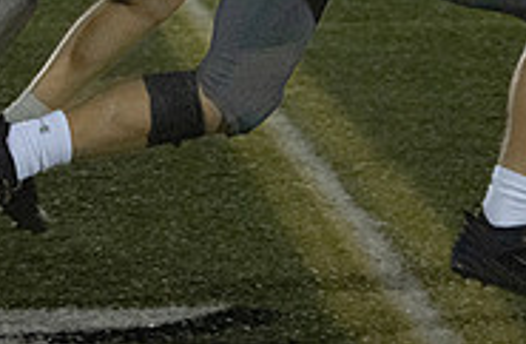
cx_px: 326
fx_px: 5287
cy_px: -275
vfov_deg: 3.7
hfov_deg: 5.7
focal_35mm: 364
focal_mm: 102
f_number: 5.6
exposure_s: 1/1000
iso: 16000
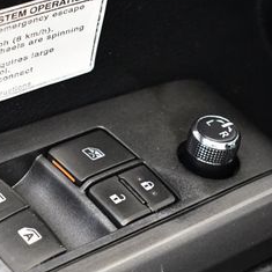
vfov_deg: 14.7
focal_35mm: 118
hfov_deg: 14.5
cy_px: 192
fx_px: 1049
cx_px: 3
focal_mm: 34
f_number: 4.5
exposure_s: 1/60
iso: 5600
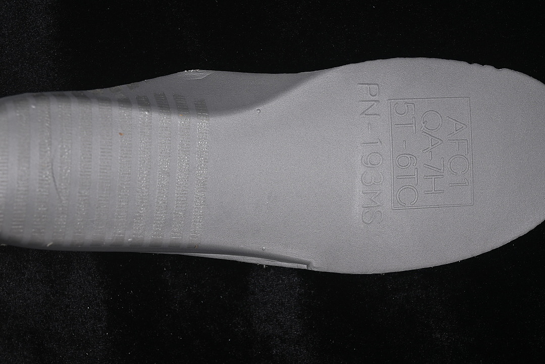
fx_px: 1135
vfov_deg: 18.2
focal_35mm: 75
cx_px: 272
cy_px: 182
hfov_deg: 27.0
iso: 160
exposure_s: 1/80
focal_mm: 50
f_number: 7.1
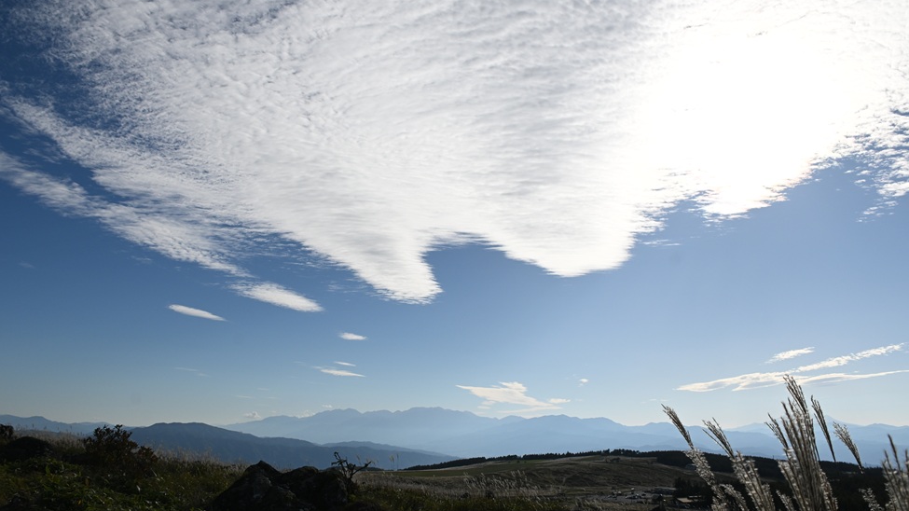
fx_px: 699
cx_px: 451
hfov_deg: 66.1
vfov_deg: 40.1
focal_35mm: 29
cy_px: 280
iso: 250
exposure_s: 1/1600
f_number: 10
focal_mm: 18
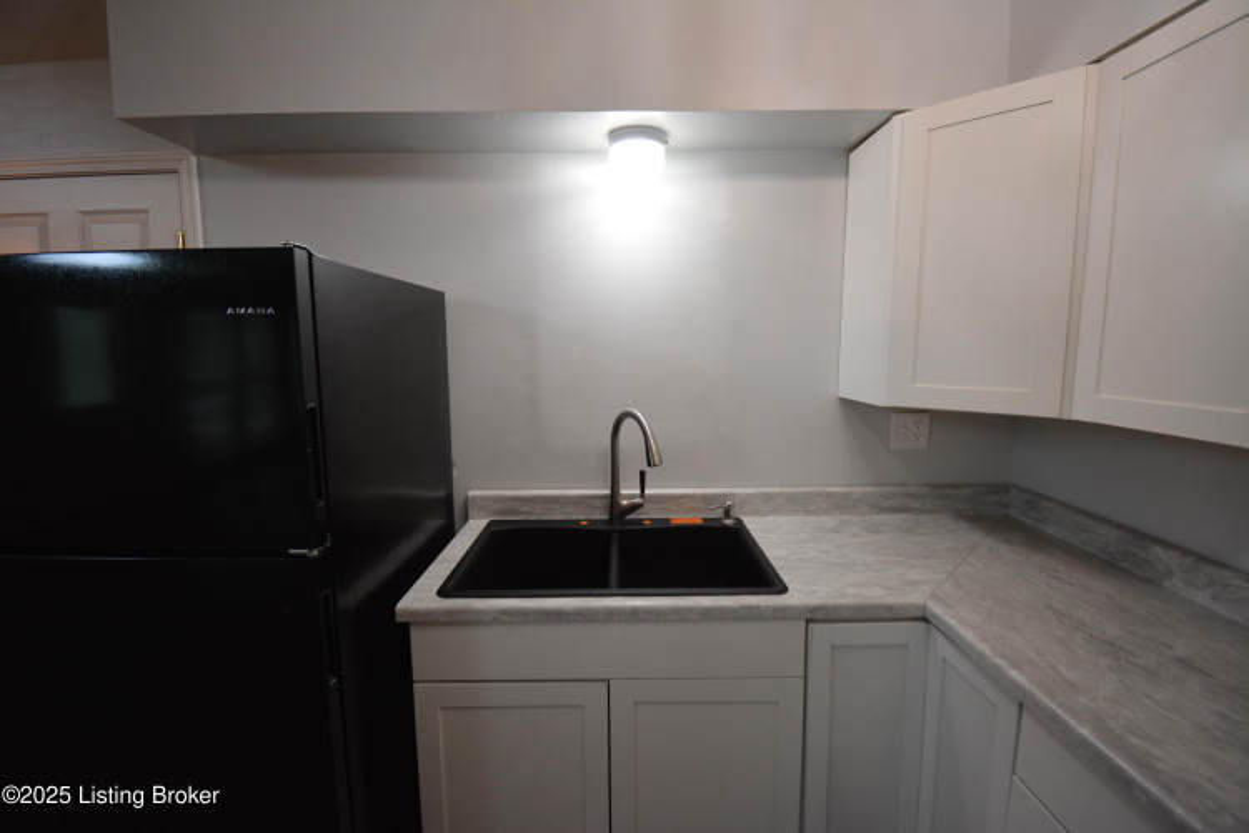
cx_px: 624
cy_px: 416
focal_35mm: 15
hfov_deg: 100.4
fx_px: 520
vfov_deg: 77.3
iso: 400
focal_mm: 10
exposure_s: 1/60
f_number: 4.5
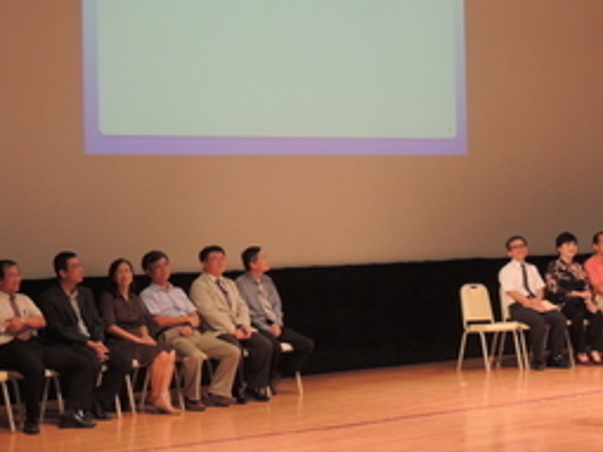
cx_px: 400
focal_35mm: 110
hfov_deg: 17.8
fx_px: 1915
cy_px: 114
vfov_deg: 13.4
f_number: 3.9
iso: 400
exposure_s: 1/15
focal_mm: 12.4
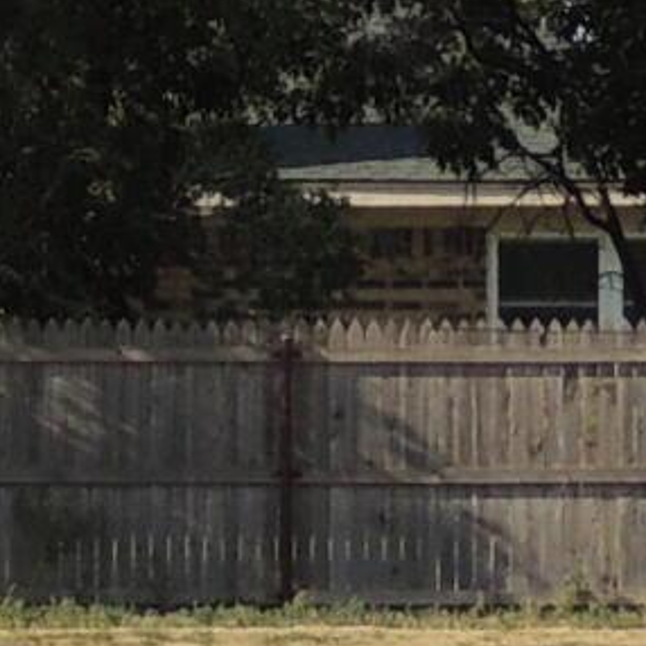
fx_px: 17609
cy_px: -766
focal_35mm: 834
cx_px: -447
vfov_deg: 2.1
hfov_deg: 2.1
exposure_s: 1/640
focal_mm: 16
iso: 100
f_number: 4.1
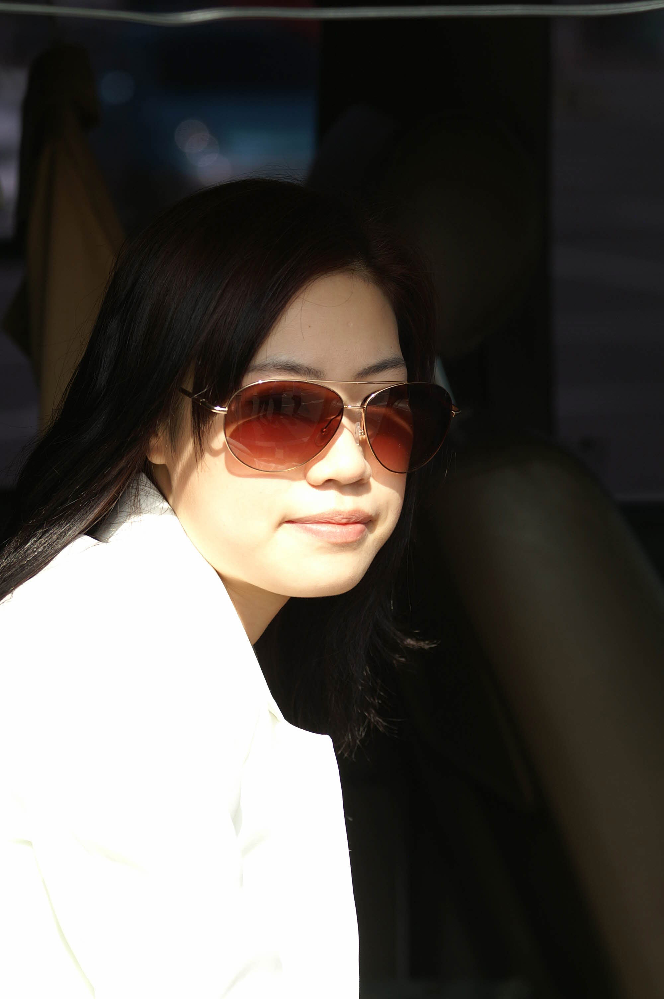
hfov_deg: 11.4
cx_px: 332
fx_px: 3326
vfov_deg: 17.1
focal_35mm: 120
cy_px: 500
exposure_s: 1/500
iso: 100
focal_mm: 80
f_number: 4.5
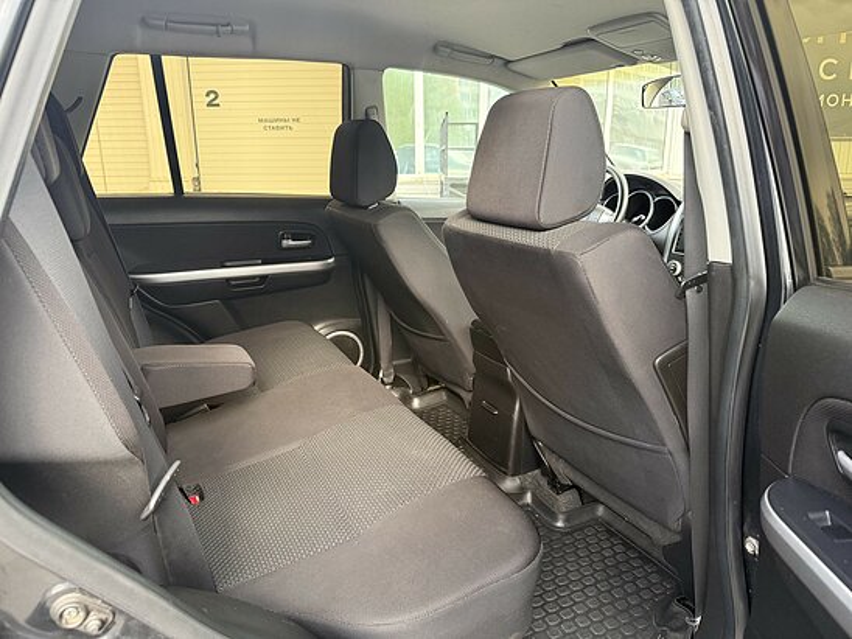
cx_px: 426
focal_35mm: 24
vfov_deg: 56.8
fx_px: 591
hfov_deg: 71.6
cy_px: 320
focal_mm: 6.76
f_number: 1.78
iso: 320
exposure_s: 1/60
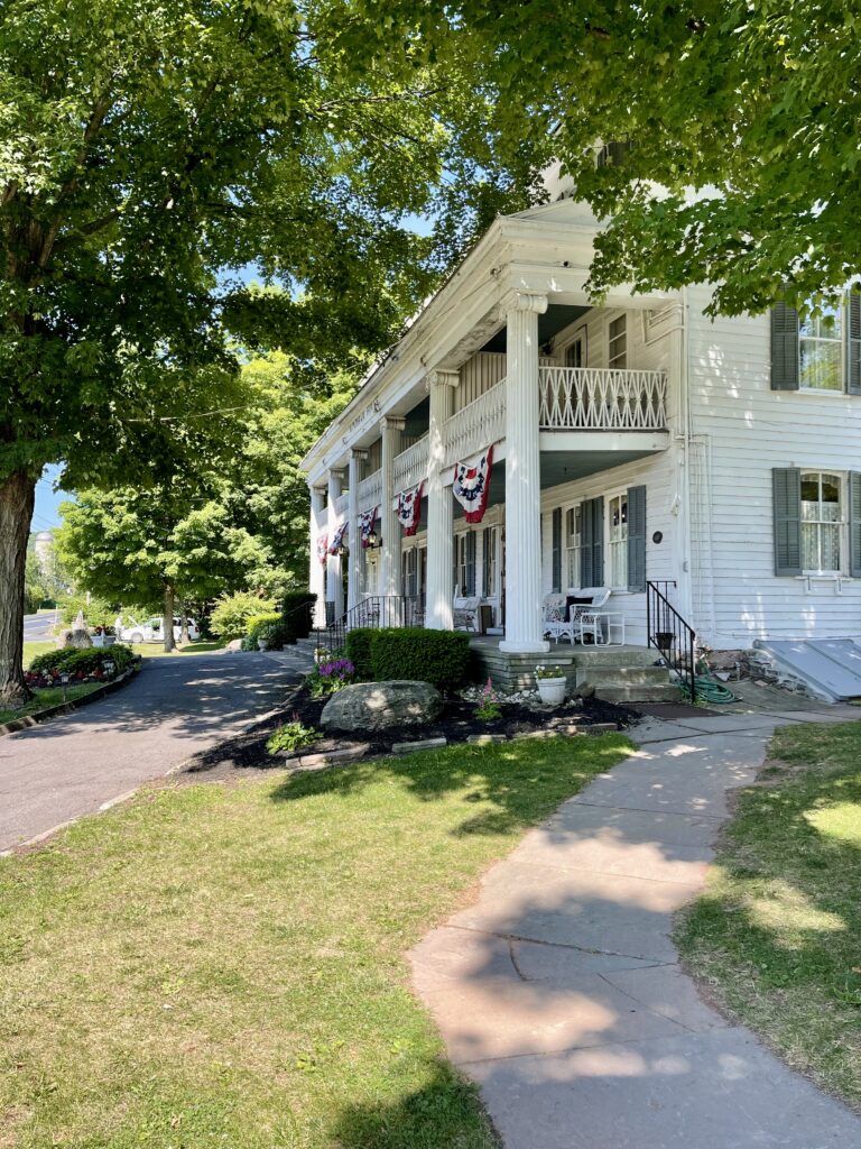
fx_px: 862
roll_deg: -1.4
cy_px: 574
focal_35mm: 26
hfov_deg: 53.1
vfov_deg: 67.3
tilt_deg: +1.4
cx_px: 430
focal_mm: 5.1
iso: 50
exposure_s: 1/1003
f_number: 1.6
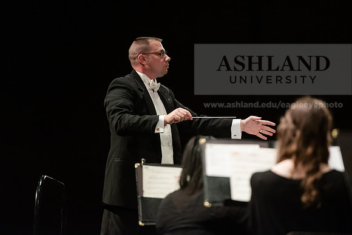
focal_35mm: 200
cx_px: 176
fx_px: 1956
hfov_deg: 10.3
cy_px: 118
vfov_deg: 6.9
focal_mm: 200
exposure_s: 1/250
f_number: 3.2
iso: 5000
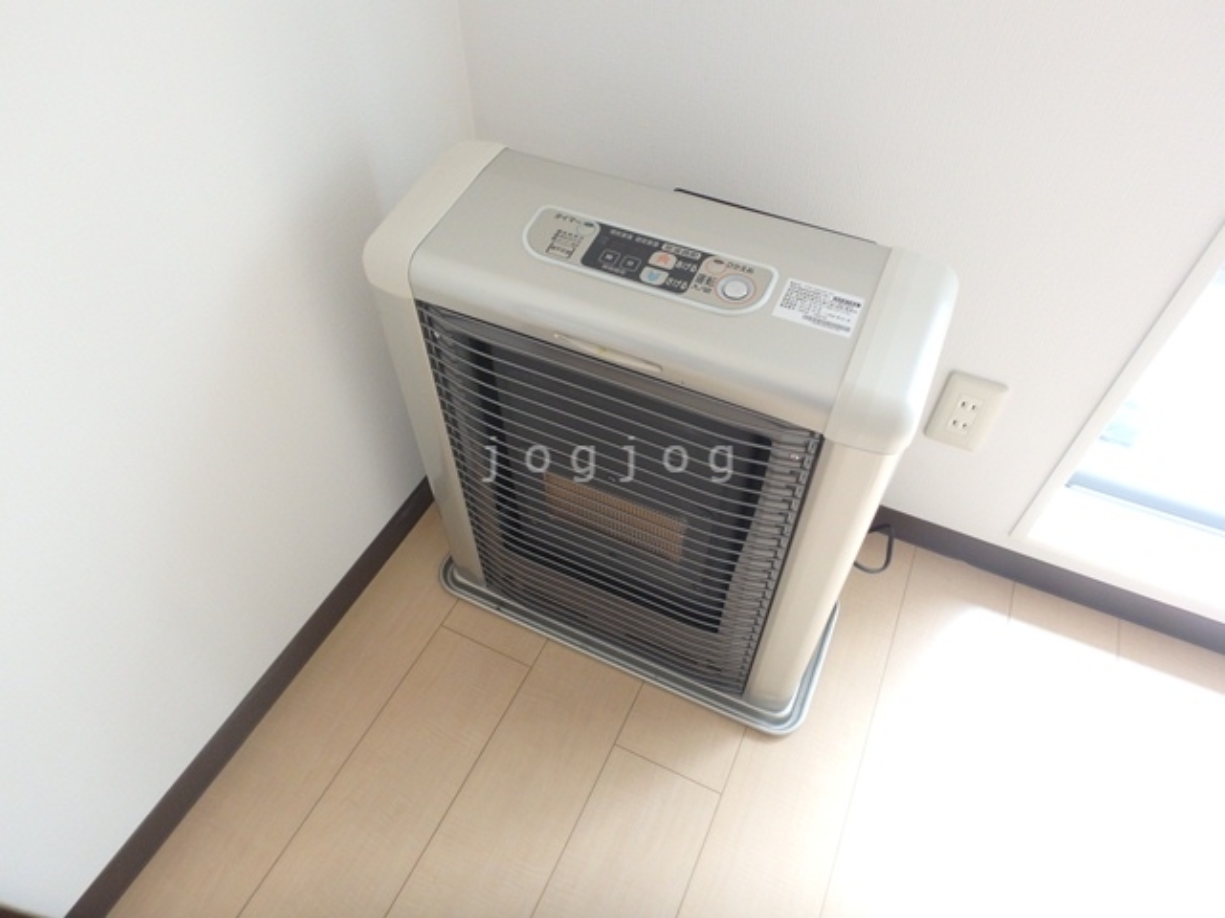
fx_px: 743
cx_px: 612
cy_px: 459
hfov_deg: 79.0
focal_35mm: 21
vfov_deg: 63.4
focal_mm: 3.7
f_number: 3.5
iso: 320
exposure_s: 1/30
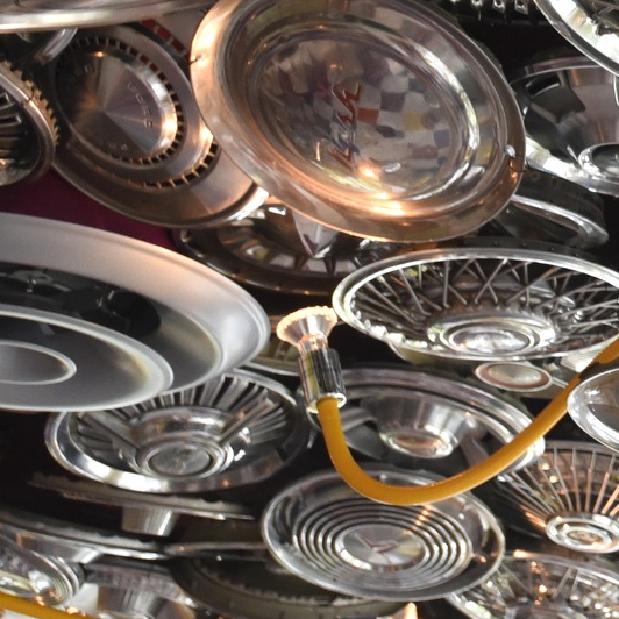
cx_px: 1289
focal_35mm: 115
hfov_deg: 12.9
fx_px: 2327
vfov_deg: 14.8
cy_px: -70
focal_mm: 30
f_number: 5
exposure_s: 1/160
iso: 1600
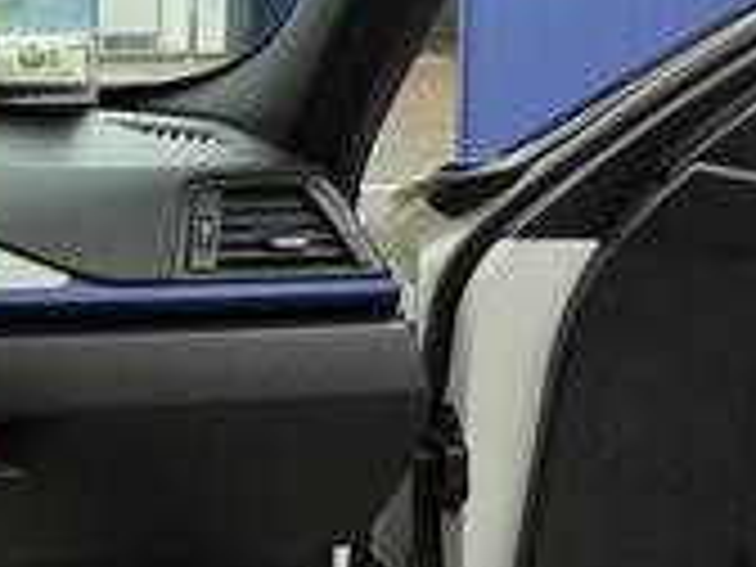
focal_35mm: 89
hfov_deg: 17.7
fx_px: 1944
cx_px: -612
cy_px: -25
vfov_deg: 16.2
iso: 320
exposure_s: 1/79.9
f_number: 1.7
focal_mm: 6.3
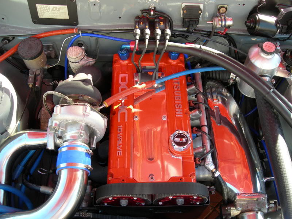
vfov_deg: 37.7
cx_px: 146
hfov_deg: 49.0
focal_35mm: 38
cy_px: 110
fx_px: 321
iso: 50
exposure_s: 1/66.1
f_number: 2.8
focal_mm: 7.8
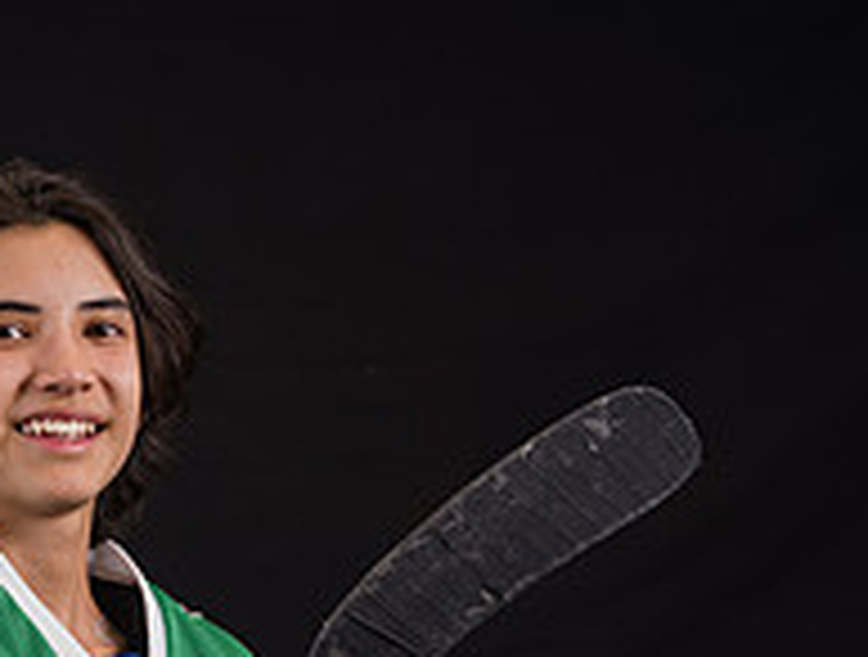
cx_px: -214
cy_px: 864
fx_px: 3999
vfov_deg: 9.2
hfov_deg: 12.1
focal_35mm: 159
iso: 80
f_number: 2.8
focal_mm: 45.7
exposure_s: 1/160
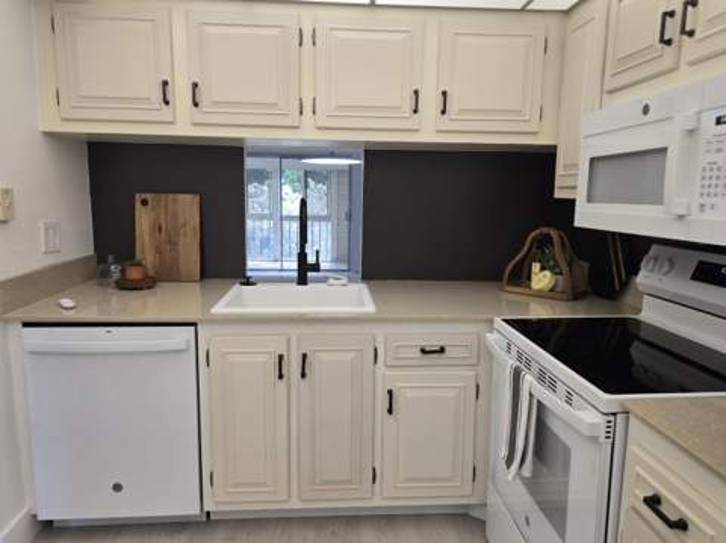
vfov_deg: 58.8
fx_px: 482
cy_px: 272
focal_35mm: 23
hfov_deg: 74.0
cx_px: 363
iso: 100
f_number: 1.7
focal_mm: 6.3
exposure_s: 1/120
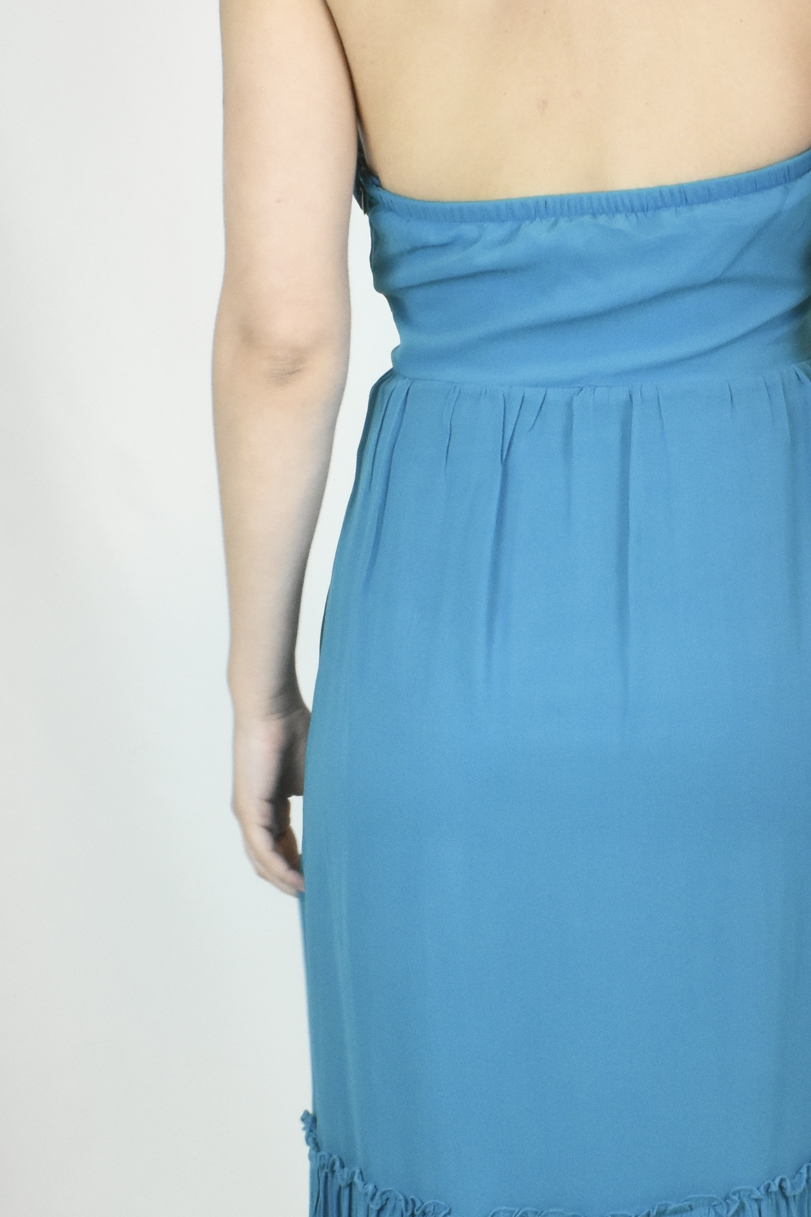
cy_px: 793
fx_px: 2737
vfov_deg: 25.0
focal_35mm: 81
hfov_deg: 16.8
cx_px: 574
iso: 1600
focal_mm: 24
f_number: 18
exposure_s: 1/30
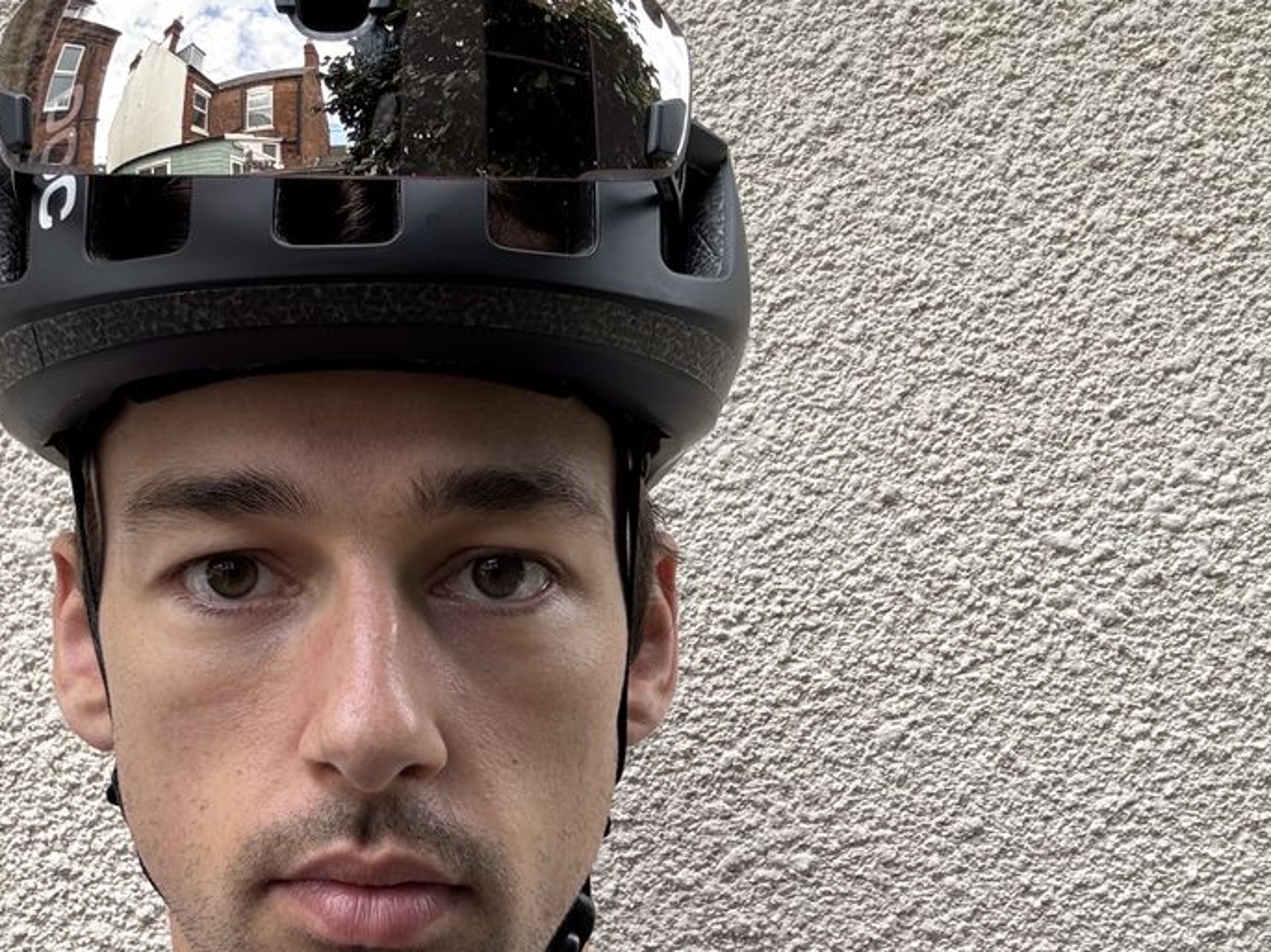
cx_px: 377
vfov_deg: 33.3
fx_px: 1578
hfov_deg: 43.0
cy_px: 631
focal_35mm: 43
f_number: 1.9
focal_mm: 2.69
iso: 20
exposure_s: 1/133
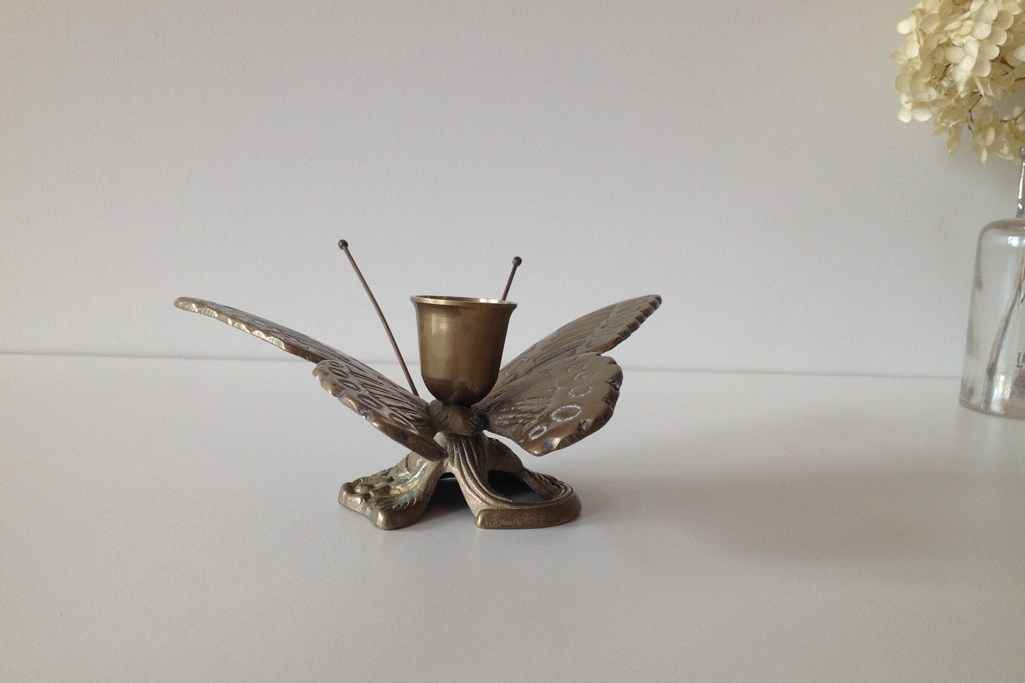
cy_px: 390
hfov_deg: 49.5
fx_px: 1110
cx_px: 497
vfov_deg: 34.2
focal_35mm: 39
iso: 80
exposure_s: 1/120
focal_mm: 4.28
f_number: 2.4
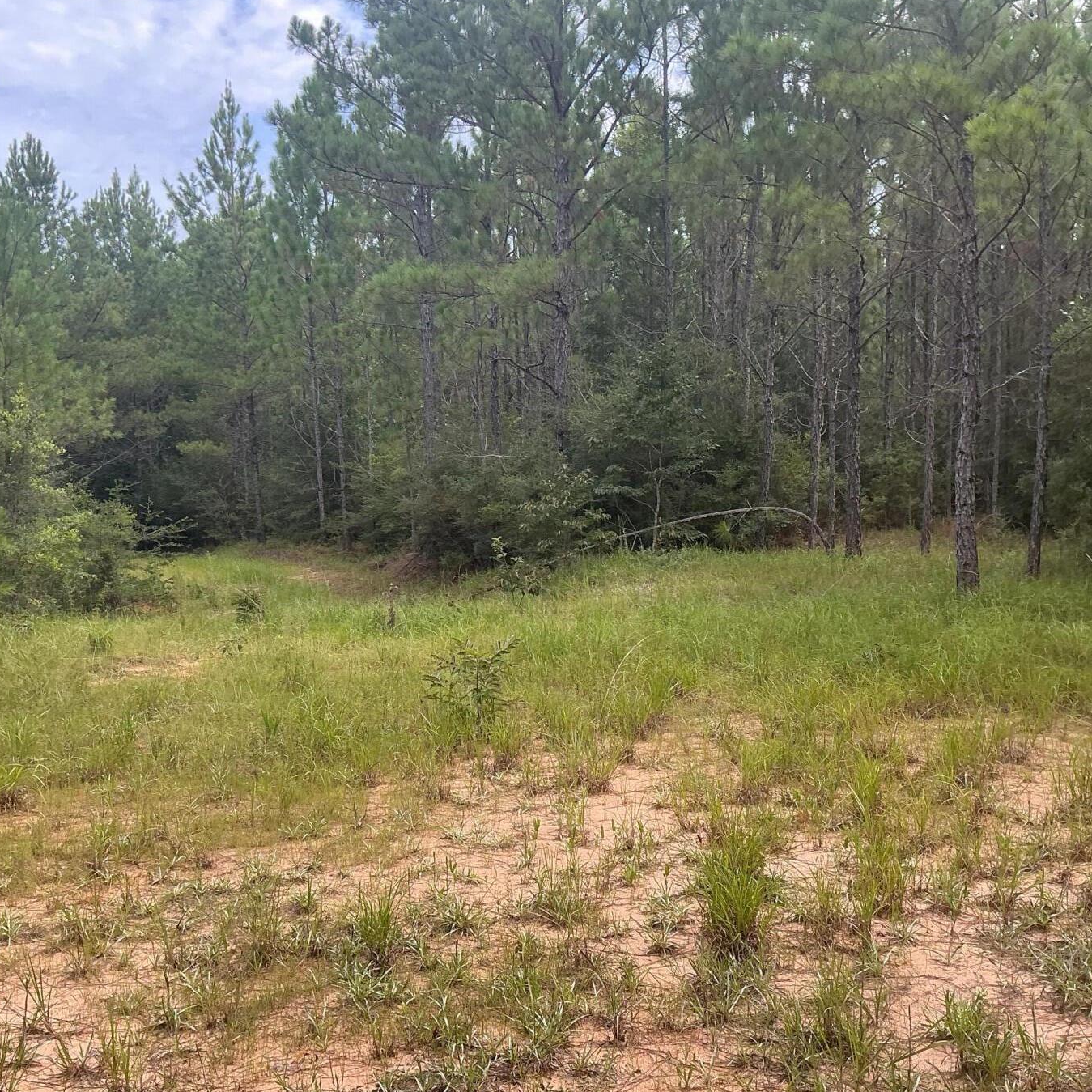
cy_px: 576
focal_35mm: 38
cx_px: 516
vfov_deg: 43.8
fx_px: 1356
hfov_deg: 43.8
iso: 25
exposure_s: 1/312
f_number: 1.8
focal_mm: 3
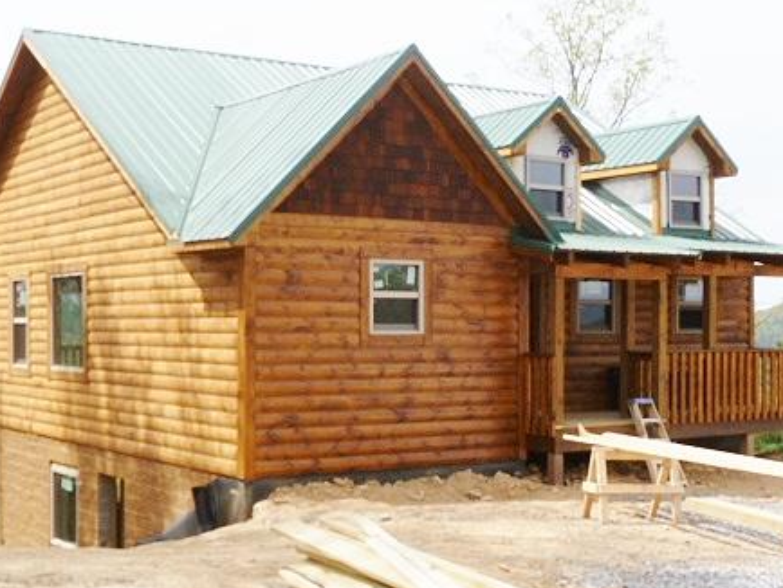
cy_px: 328
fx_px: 1267
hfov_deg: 34.3
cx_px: 368
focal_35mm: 56
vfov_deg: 26.1
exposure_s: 1/500
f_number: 5
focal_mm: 6.8
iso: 100
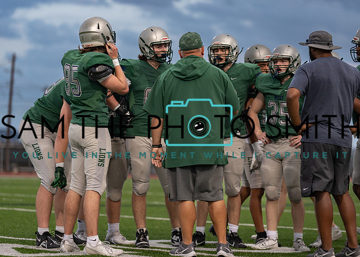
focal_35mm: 150
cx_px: 180
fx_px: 1532
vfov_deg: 9.6
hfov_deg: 13.4
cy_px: 128
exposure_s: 1/1250
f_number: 2.8
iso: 500
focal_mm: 143
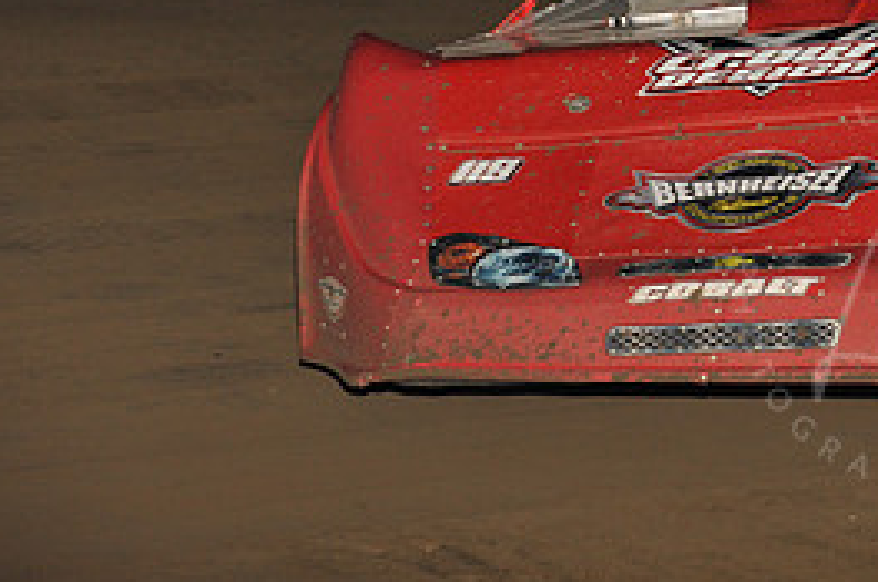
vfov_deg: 4.6
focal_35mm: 297
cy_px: -17
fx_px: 7230
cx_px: 931
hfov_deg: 6.9
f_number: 7.1
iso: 1000
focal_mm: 135
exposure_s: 1/320
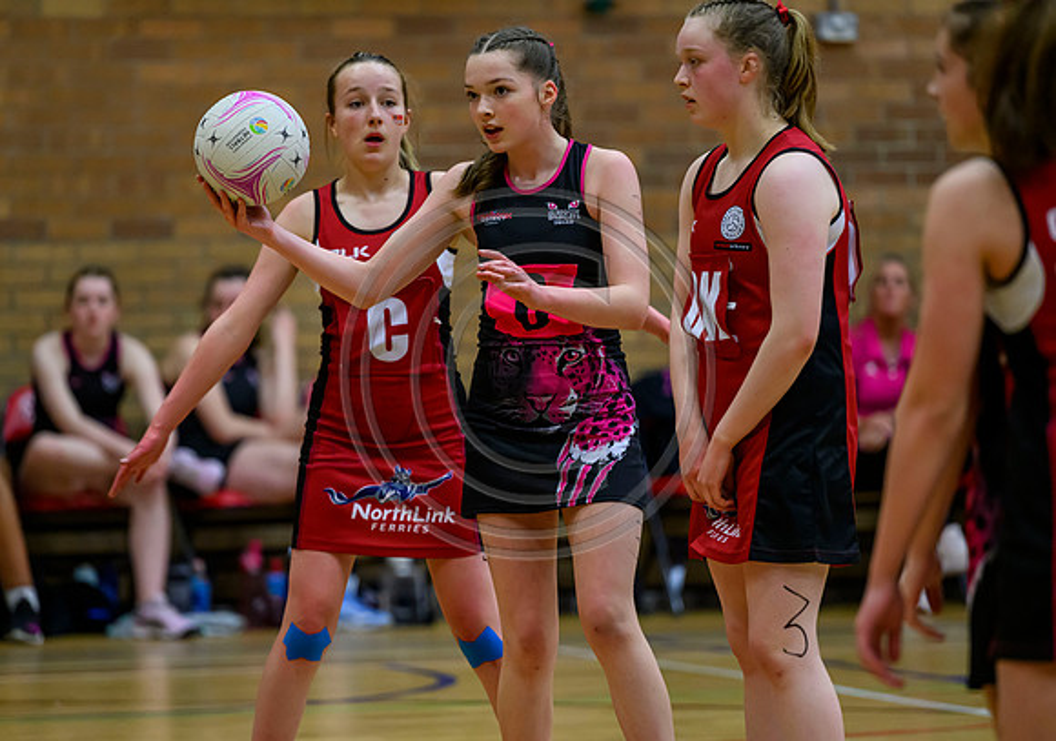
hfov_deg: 8.9
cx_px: 487
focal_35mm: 228
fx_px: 6797
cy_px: 405
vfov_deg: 6.2
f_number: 3.2
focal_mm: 200
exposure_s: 1/800
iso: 4000
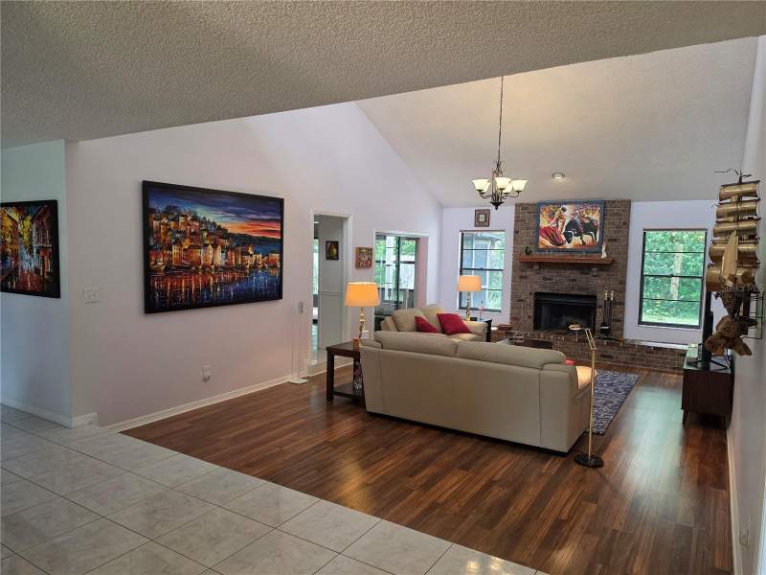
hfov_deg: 73.9
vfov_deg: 58.9
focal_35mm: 23
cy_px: 288
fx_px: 509
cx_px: 383
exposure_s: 1/120
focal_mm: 6.5
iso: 200
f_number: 1.4
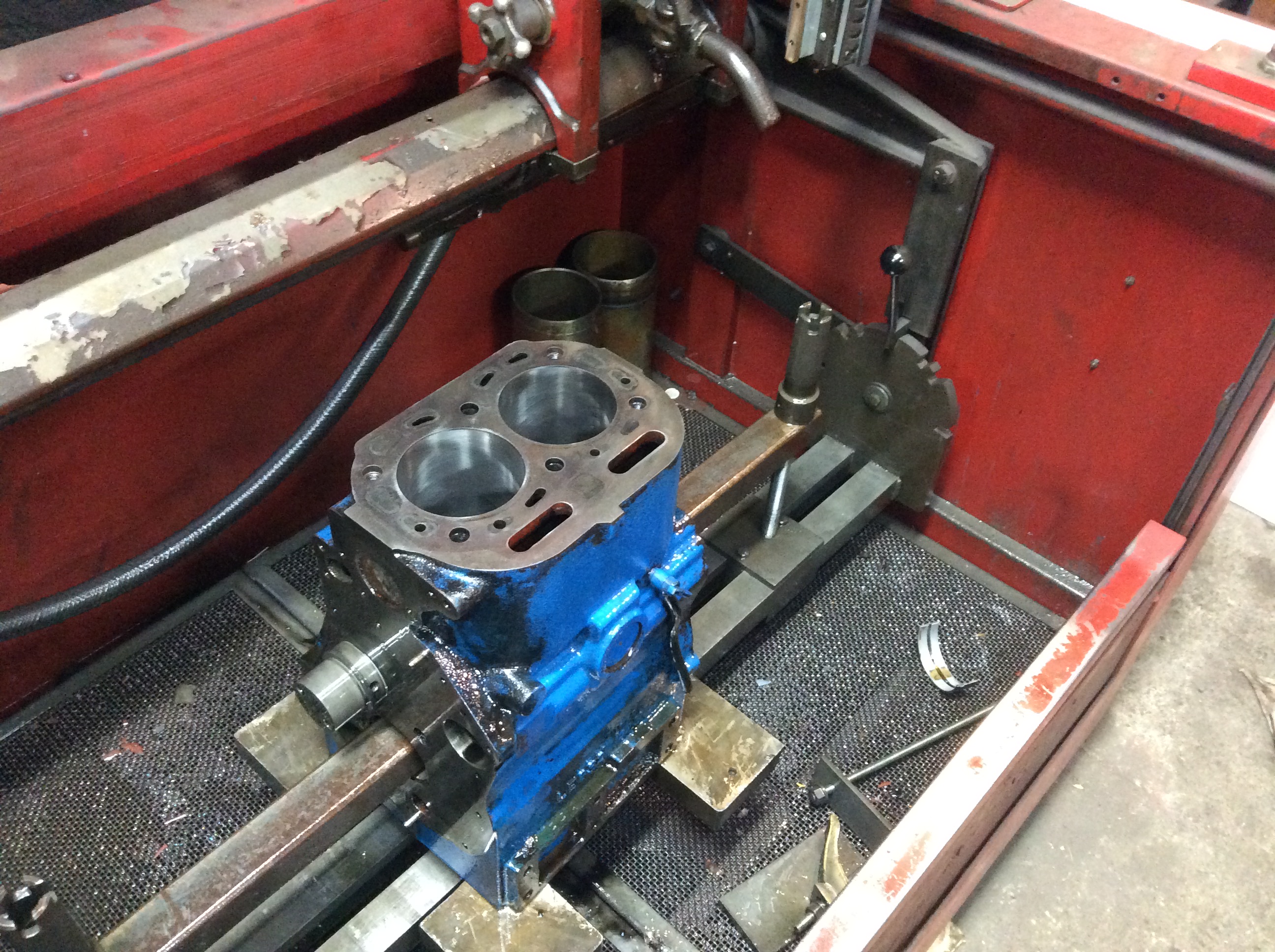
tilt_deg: -45.1
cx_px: 638
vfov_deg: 44.1
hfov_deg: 56.9
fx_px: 1177
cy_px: 476
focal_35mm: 32
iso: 400
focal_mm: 3.3
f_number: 2.4
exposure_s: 1/15
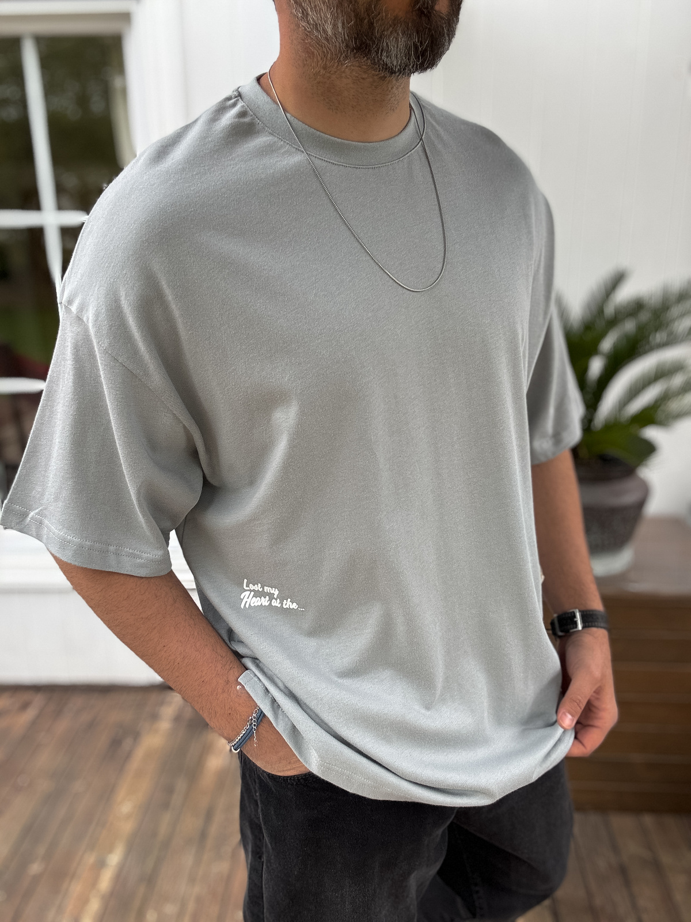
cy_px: 461
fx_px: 798
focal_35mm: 30
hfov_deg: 46.8
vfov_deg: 60.0
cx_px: 346
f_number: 1.9
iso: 25
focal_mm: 2.69
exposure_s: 1/120
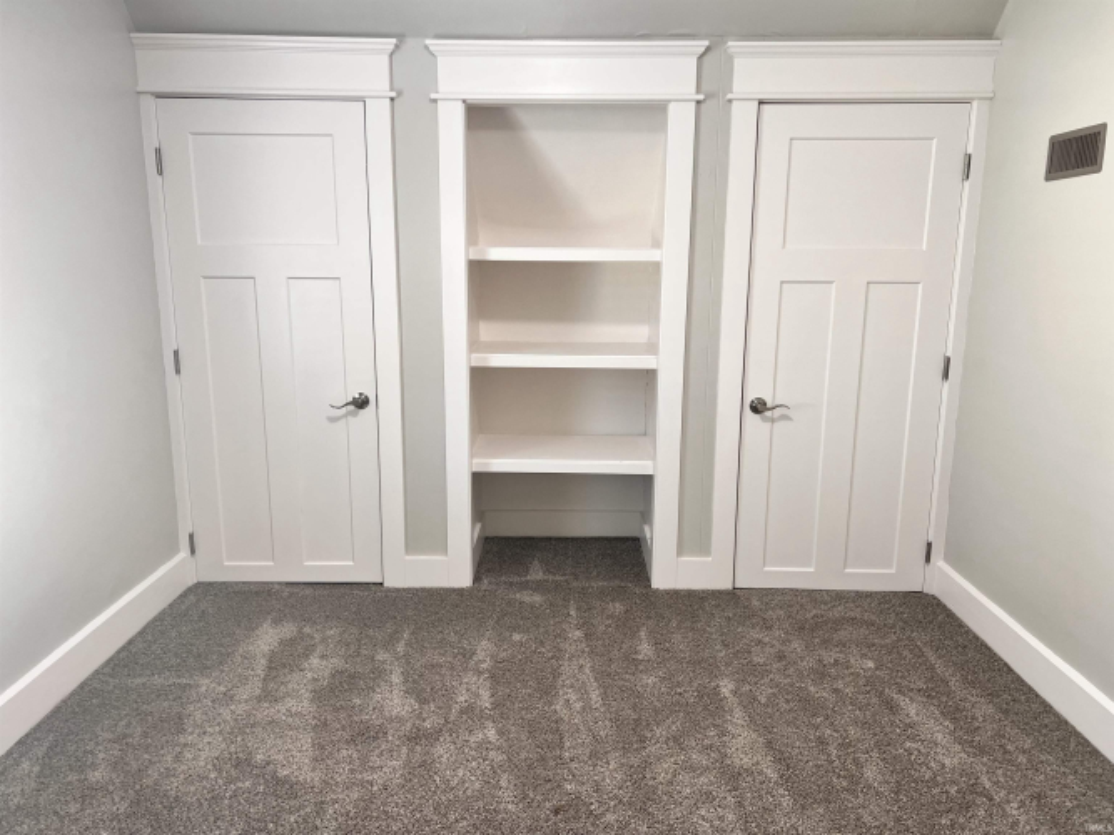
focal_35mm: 26
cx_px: 557
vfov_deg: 53.0
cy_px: 418
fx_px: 837
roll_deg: -1.7
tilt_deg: -11.5
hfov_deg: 67.3
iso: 80
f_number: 1.5
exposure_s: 1/60
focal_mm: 5.7
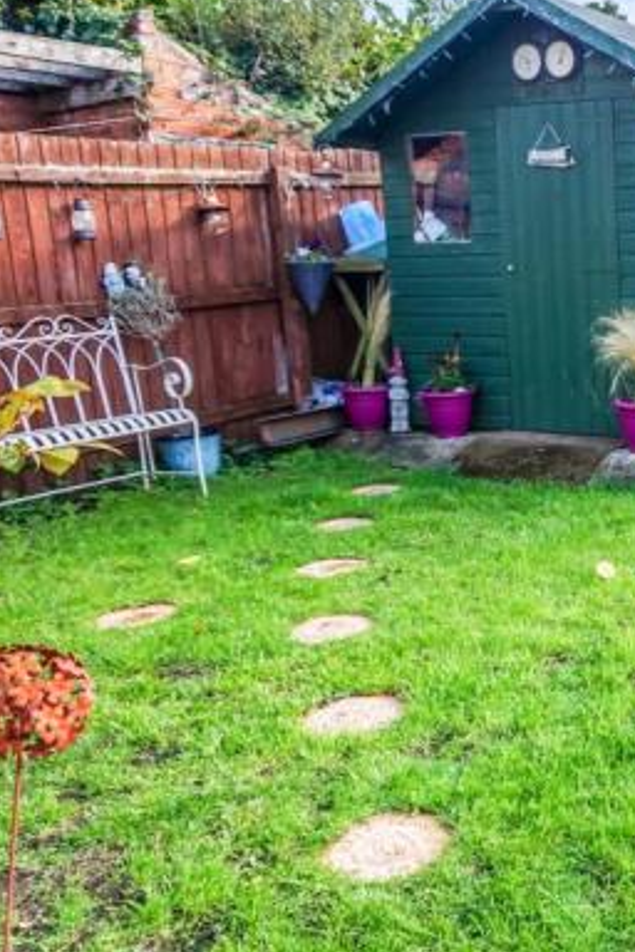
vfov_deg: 47.4
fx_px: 1085
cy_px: 465
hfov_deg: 27.6
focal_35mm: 41
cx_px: 809
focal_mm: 16
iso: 100
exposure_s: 1/60
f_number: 5.6
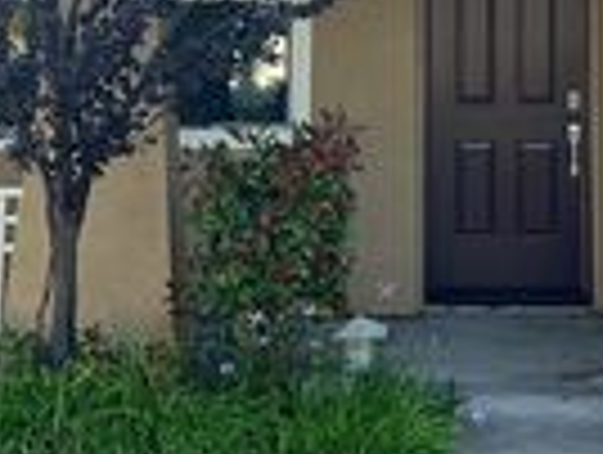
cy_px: -169
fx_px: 1693
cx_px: 428
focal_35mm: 97
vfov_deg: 14.5
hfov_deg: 20.1
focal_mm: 5.7
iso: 50
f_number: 1.5
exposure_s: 1/434
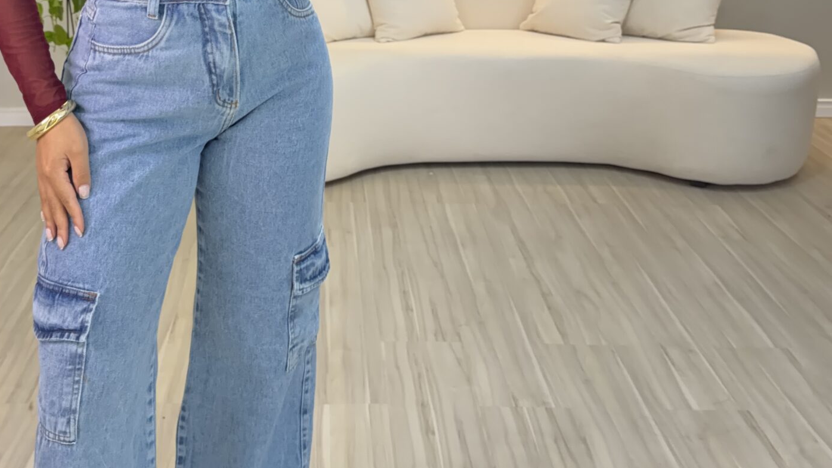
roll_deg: +1.1
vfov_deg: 24.5
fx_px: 1059
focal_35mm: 48
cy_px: 99
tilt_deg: -32.6
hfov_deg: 42.4
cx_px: 288
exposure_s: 1/60
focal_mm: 6.76
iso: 200
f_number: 1.78
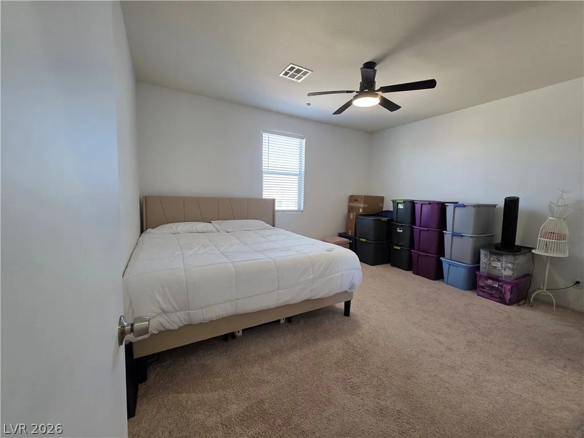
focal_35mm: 13
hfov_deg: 106.2
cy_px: 219
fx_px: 219
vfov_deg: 89.9
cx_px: 292
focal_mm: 2.2
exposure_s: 1/120
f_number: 1.9
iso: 200
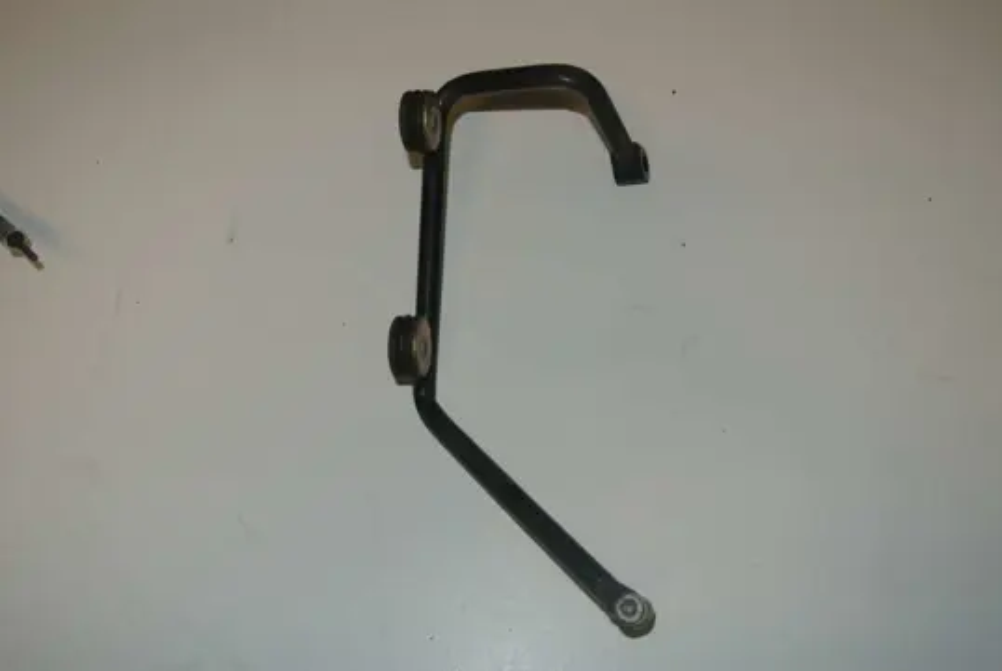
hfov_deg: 53.1
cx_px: 501
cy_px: 336
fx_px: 1003
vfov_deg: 37.0
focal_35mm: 36
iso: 200
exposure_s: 1/60
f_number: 4
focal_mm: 13.6
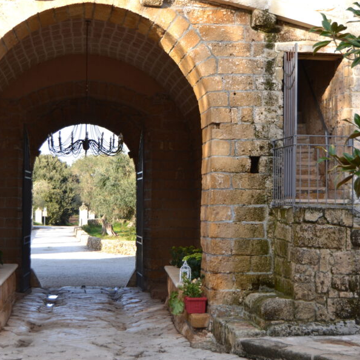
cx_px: 159
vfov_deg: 25.5
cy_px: 180
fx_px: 796
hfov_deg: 25.5
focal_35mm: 68
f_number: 5
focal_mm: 35
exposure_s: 1/100
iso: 100
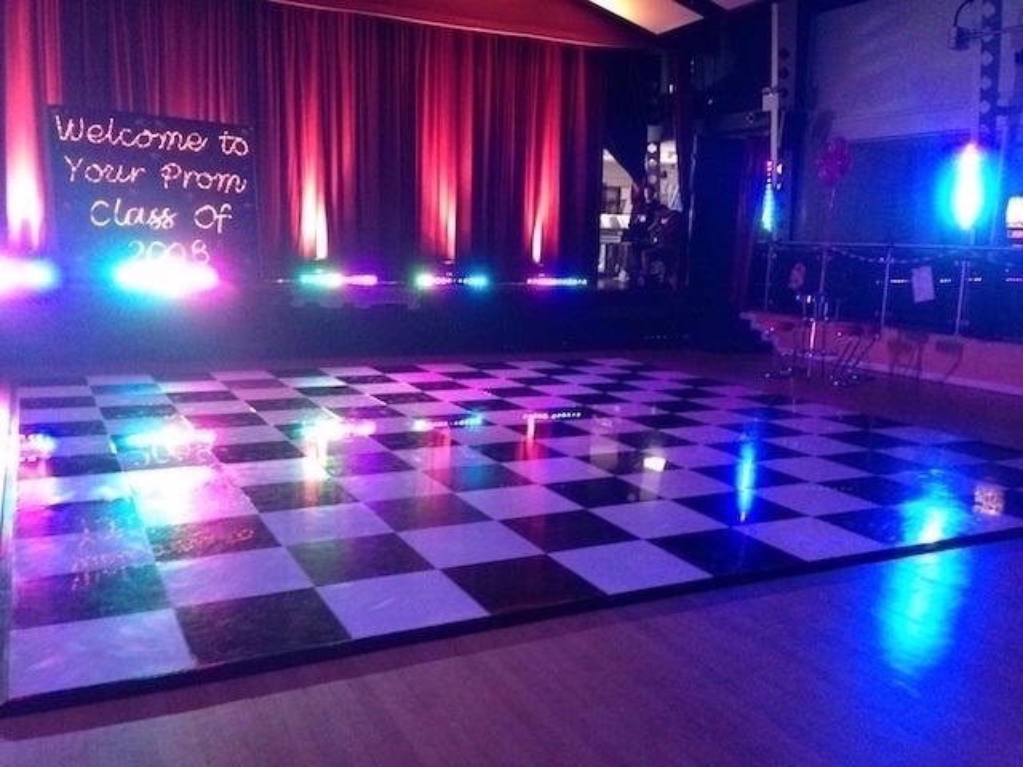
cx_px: 512
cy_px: 384
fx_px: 975
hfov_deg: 55.4
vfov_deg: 42.9
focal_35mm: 33
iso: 320
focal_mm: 4.13
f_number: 2.4
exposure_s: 1/20
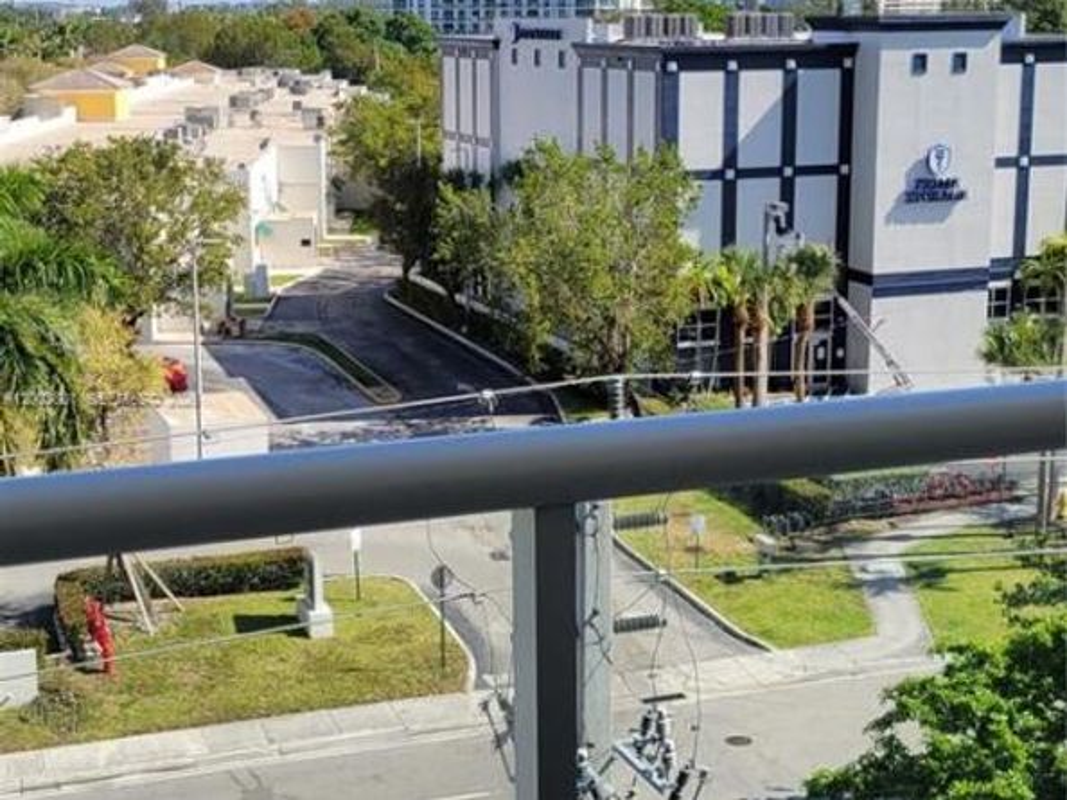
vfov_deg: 53.0
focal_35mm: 26
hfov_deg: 67.3
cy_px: 400
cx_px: 534
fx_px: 801
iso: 40
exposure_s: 1/1915
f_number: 1.8
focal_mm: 5.4
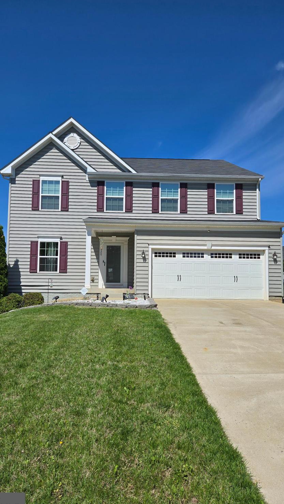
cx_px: 136
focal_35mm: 26
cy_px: 259
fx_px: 348
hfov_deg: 44.4
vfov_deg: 71.9
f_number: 1.8
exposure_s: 1/3618
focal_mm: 5.4
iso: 25
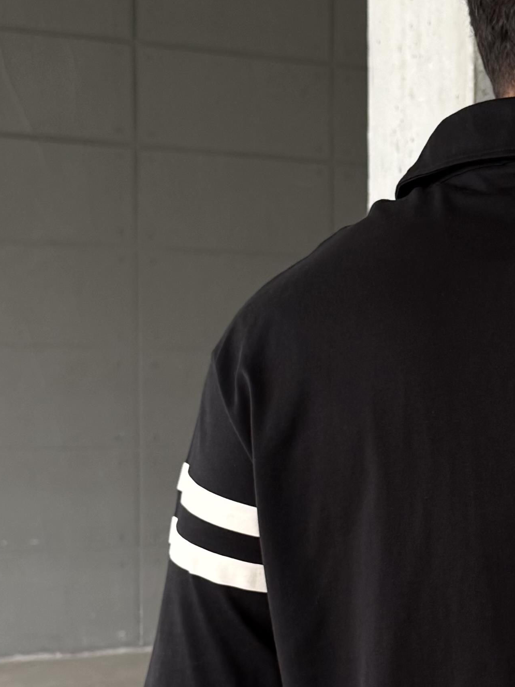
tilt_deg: -2.3
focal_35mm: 73
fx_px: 1448
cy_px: 566
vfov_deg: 26.1
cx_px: 611
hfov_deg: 19.1
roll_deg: -0.7
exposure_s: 1/121
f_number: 1.78
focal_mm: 6.76
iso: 125
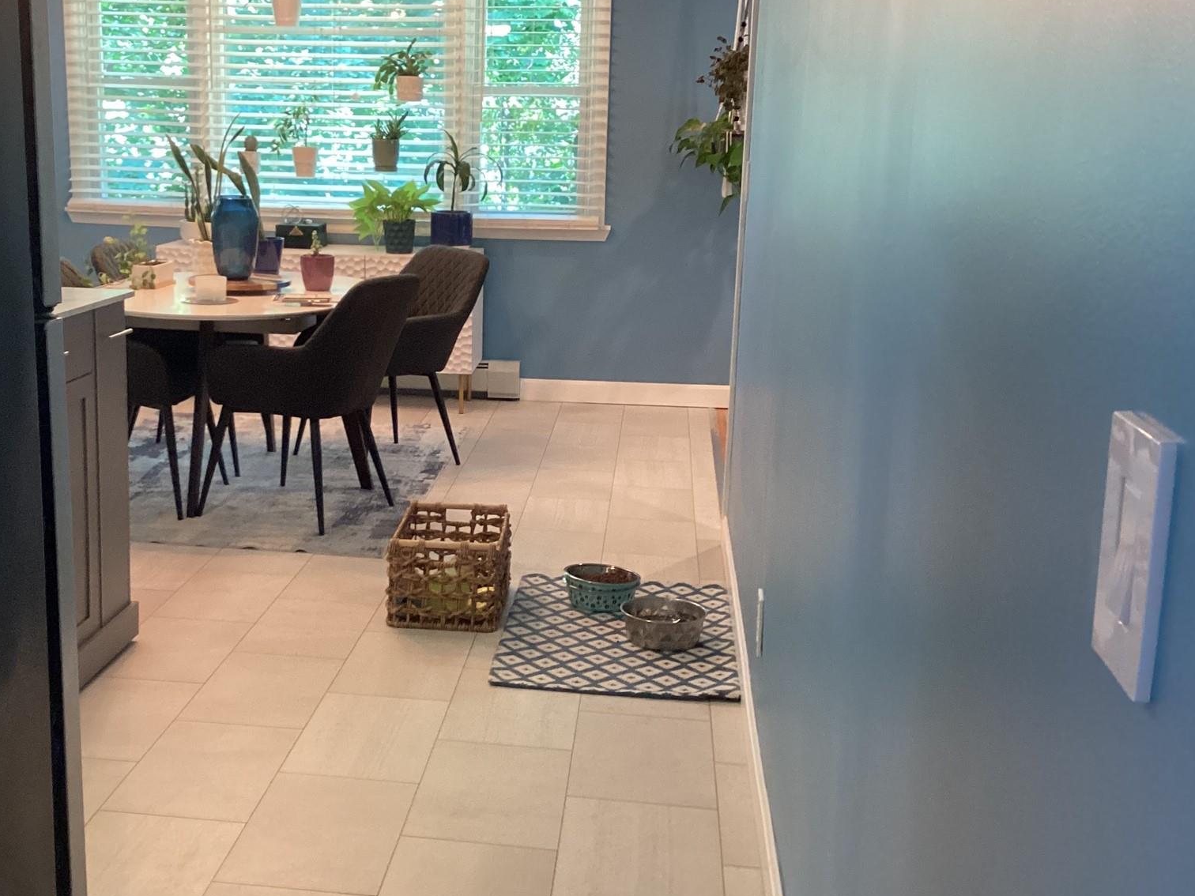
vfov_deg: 34.3
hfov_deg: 44.4
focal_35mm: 42
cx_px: 438
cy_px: 426
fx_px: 1450
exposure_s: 1/60
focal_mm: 3.3
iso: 320
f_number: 2.4
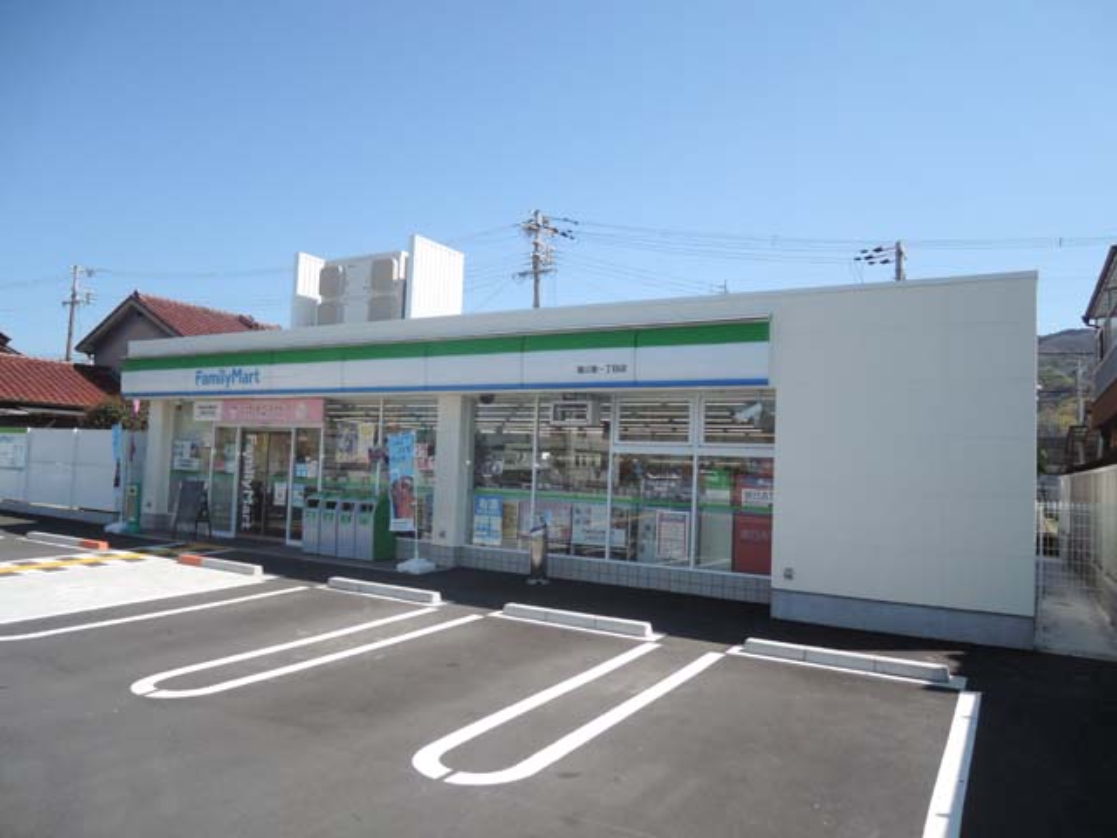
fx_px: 774
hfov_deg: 71.6
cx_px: 558
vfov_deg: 56.8
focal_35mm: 24
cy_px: 419
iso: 800
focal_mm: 5.1
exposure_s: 1/2000
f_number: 2
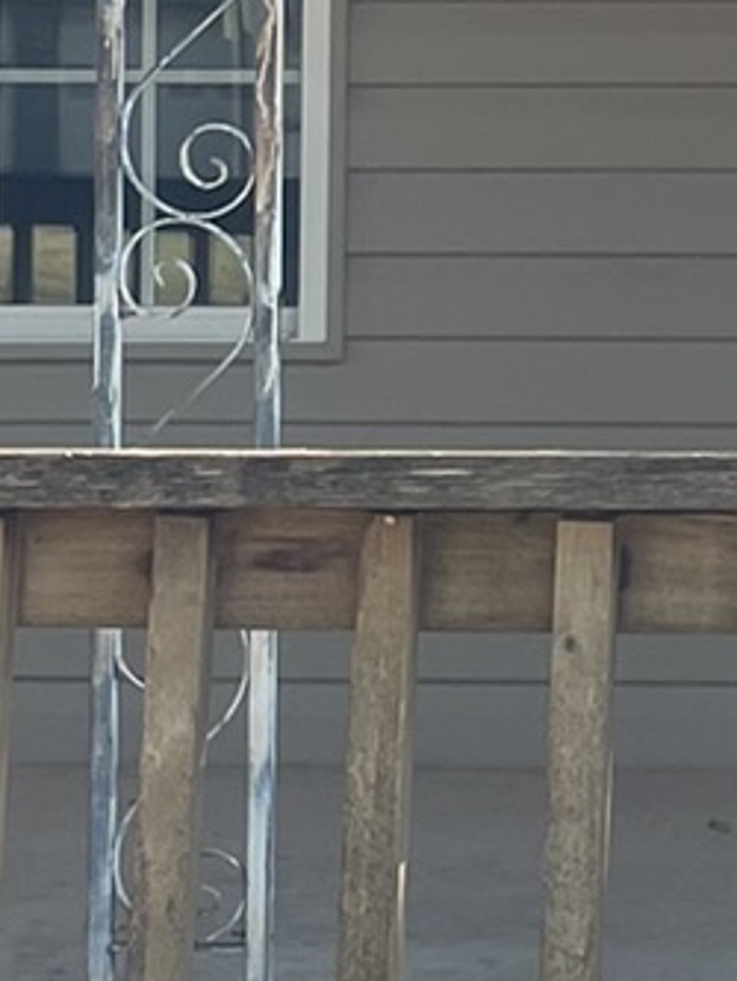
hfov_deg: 9.1
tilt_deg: +1.0
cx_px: 961
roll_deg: +0.0
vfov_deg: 12.2
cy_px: -3
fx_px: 4539
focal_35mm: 160
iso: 32
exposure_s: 1/558
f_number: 1.6
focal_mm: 4.2
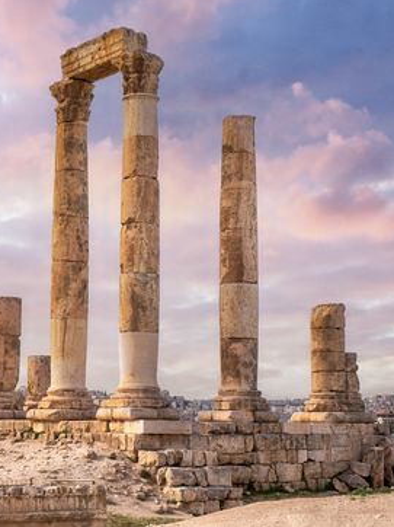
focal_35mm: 79
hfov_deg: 18.5
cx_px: 87
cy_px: 263
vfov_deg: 24.7
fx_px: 1200
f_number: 10
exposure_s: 1/200
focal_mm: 35.8
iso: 160
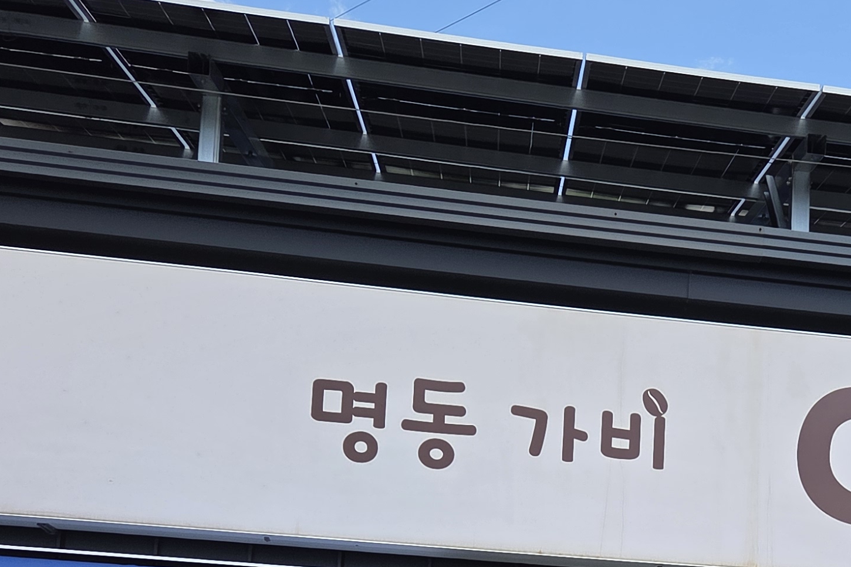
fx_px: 1560
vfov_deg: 19.2
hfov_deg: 29.3
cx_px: 763
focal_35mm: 66
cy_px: 716
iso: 80
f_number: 1.8
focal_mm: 5.4
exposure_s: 1/2163
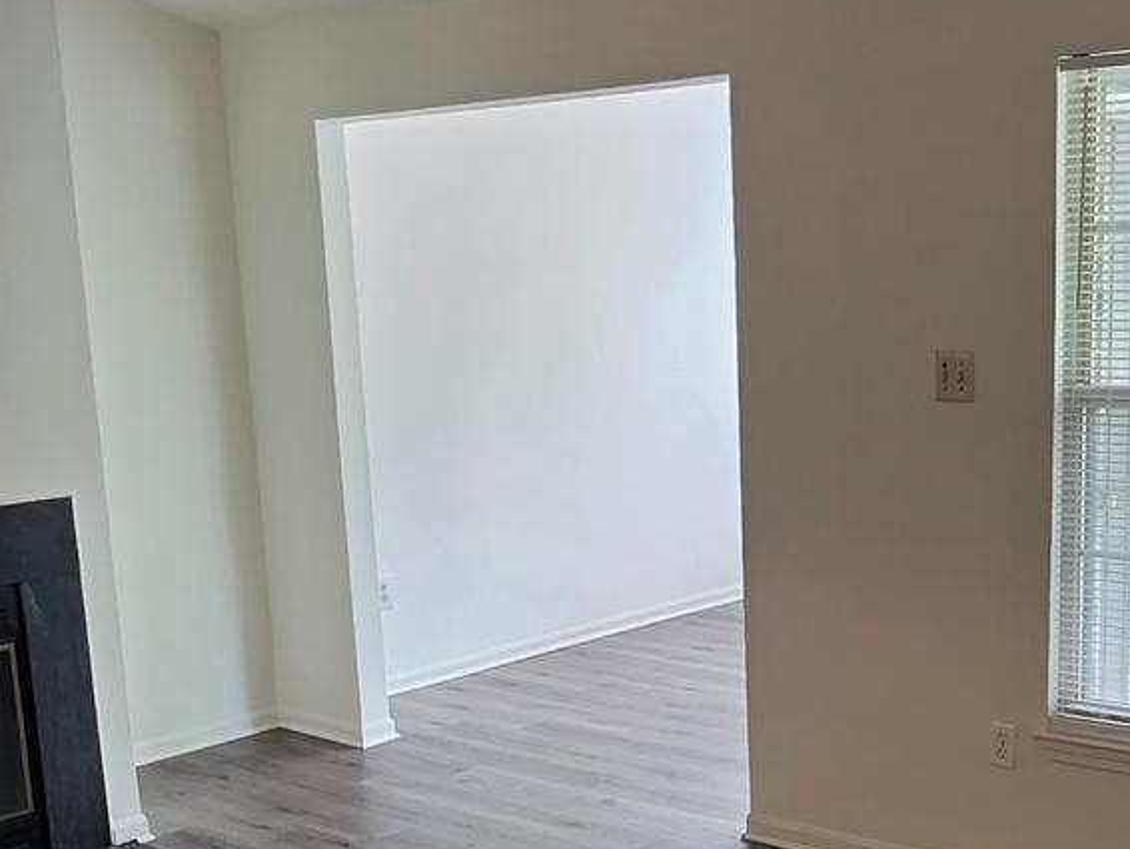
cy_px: 617
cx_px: 783
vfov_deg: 30.5
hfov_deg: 39.8
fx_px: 1535
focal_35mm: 47
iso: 160
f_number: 1.9
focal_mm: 2.2
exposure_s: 1/60
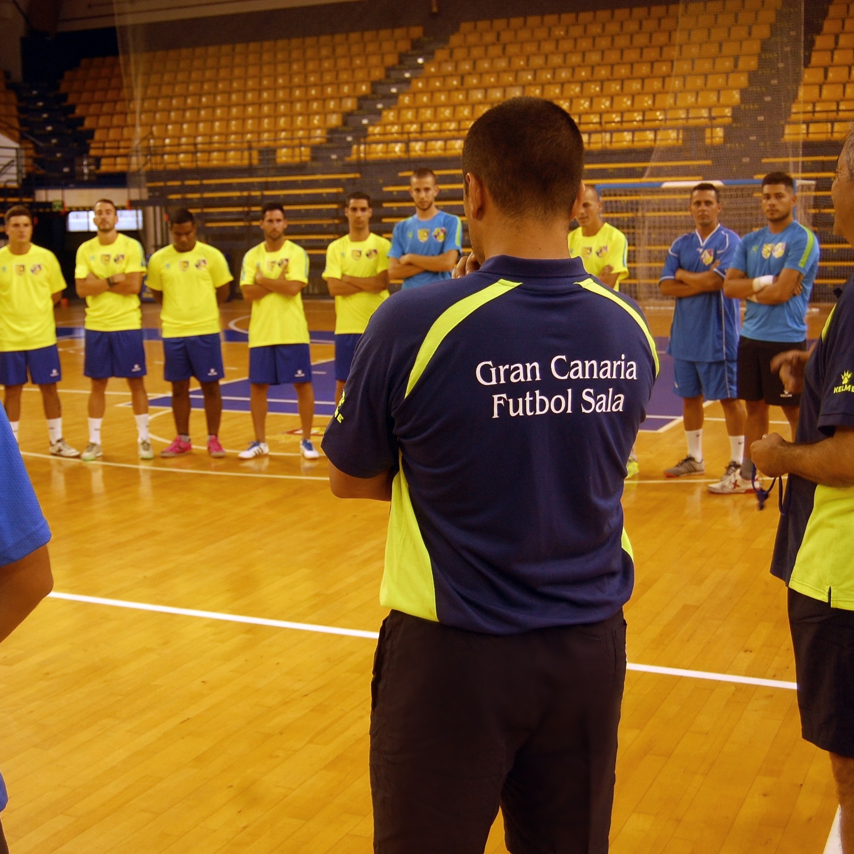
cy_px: 422
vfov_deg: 36.1
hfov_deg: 36.0
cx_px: 354
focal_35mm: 47
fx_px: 1312
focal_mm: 24
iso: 400
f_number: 4
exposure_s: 1/100
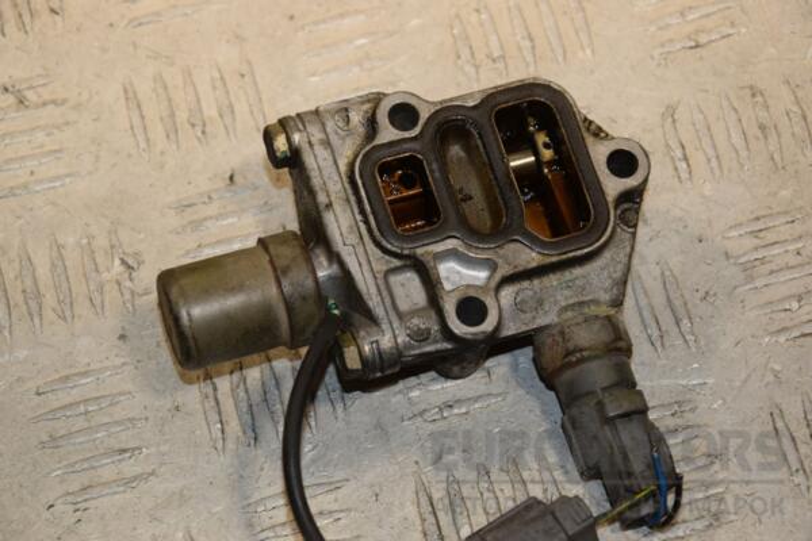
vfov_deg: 10.8
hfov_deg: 16.1
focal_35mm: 128
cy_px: 270
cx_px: 406
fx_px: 2876
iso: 800
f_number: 8
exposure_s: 1/200
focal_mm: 85
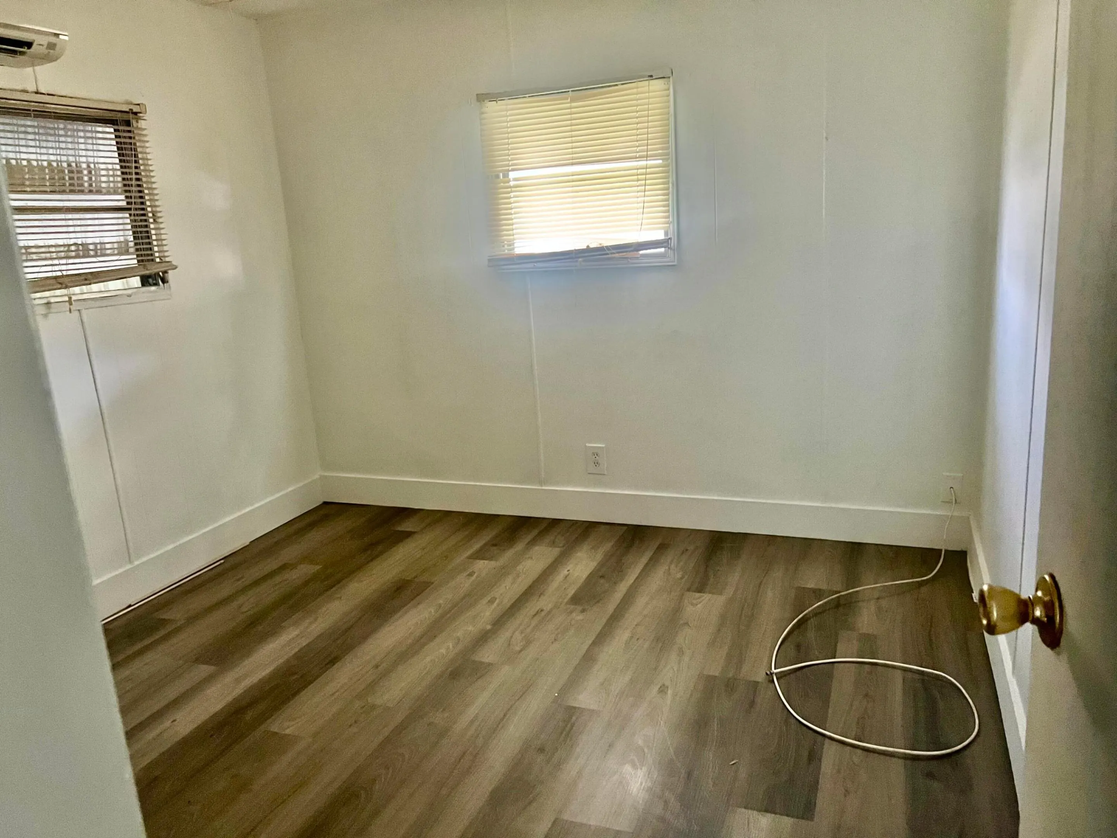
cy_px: 419
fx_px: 839
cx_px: 558
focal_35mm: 26
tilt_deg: -12.8
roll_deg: +4.0
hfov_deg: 67.3
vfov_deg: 53.1
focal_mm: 5.7
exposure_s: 1/39
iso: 640
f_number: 1.5
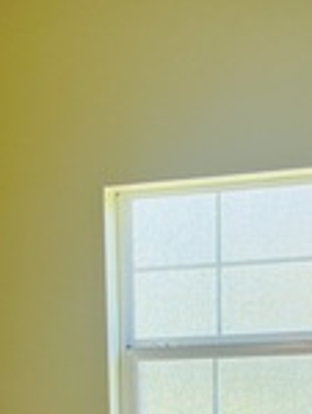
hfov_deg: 17.8
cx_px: 135
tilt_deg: -12.5
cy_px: 610
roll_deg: +2.1
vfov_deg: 20.4
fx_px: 995
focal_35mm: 83
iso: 100
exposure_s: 1/120
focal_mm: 5.7
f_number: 1.5
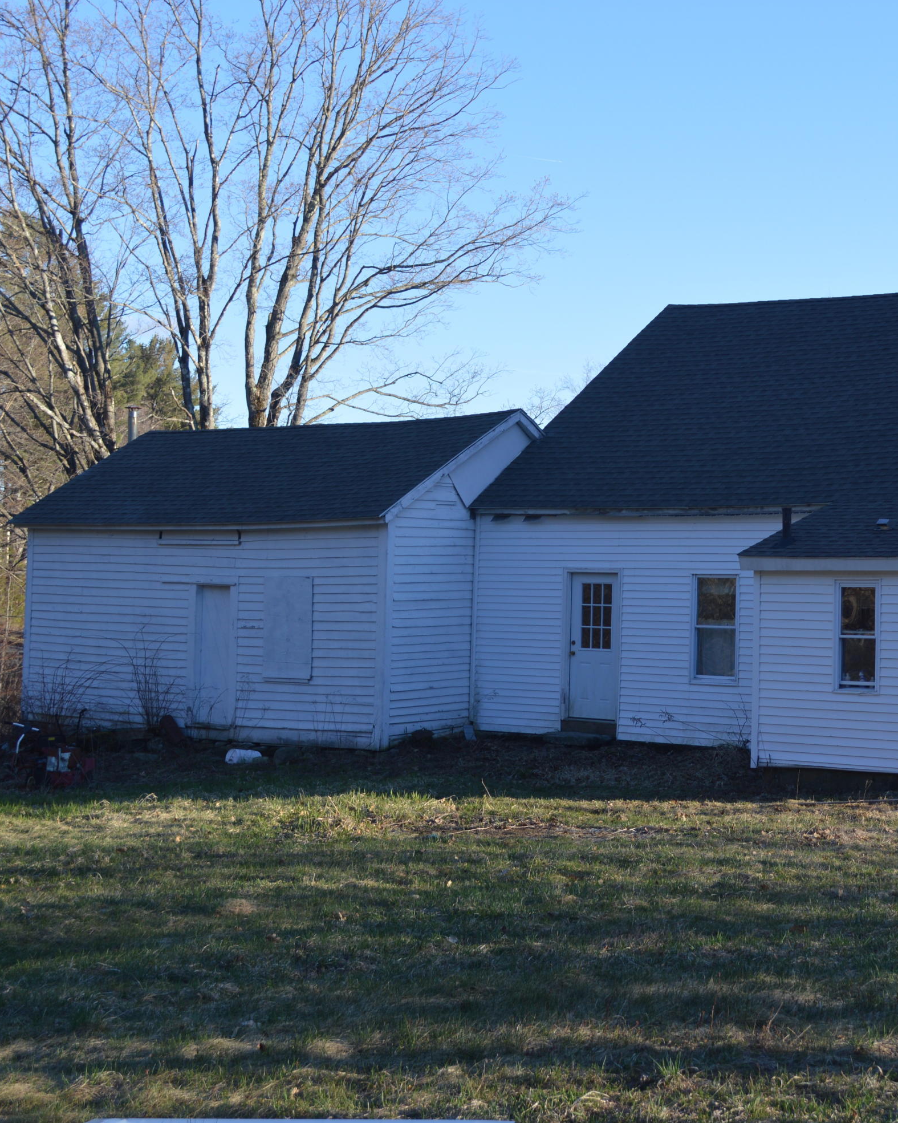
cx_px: 739
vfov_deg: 31.5
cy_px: 562
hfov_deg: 24.9
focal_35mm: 60
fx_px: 1993
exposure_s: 1/125
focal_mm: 28
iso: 100
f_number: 5.6
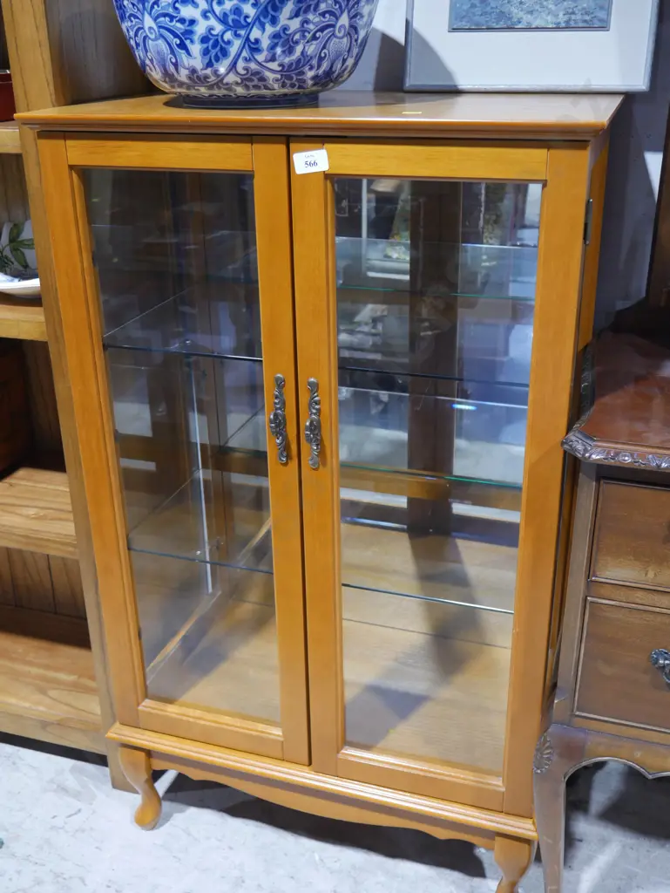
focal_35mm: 38
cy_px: 446
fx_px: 980
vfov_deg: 49.0
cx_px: 335
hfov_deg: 37.8
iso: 1000
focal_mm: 19
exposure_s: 1/60
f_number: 4.1
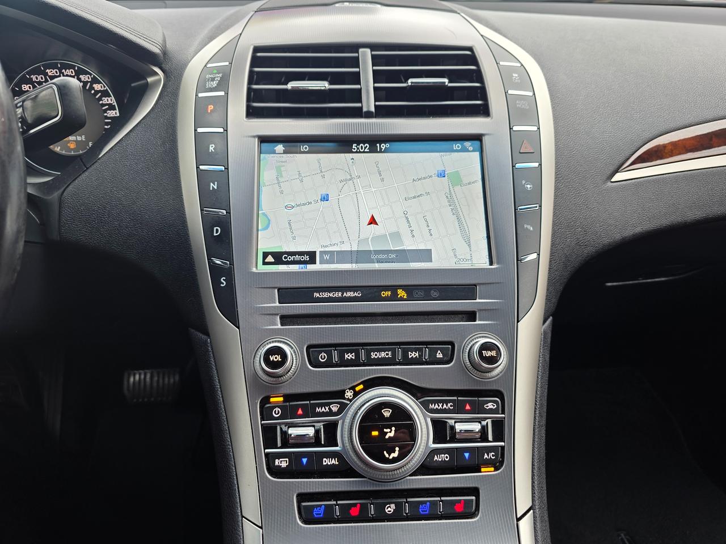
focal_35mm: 23
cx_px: 363
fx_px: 482
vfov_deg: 58.9
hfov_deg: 73.9
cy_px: 272
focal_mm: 6.3
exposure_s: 1/54.7
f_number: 1.7
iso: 25
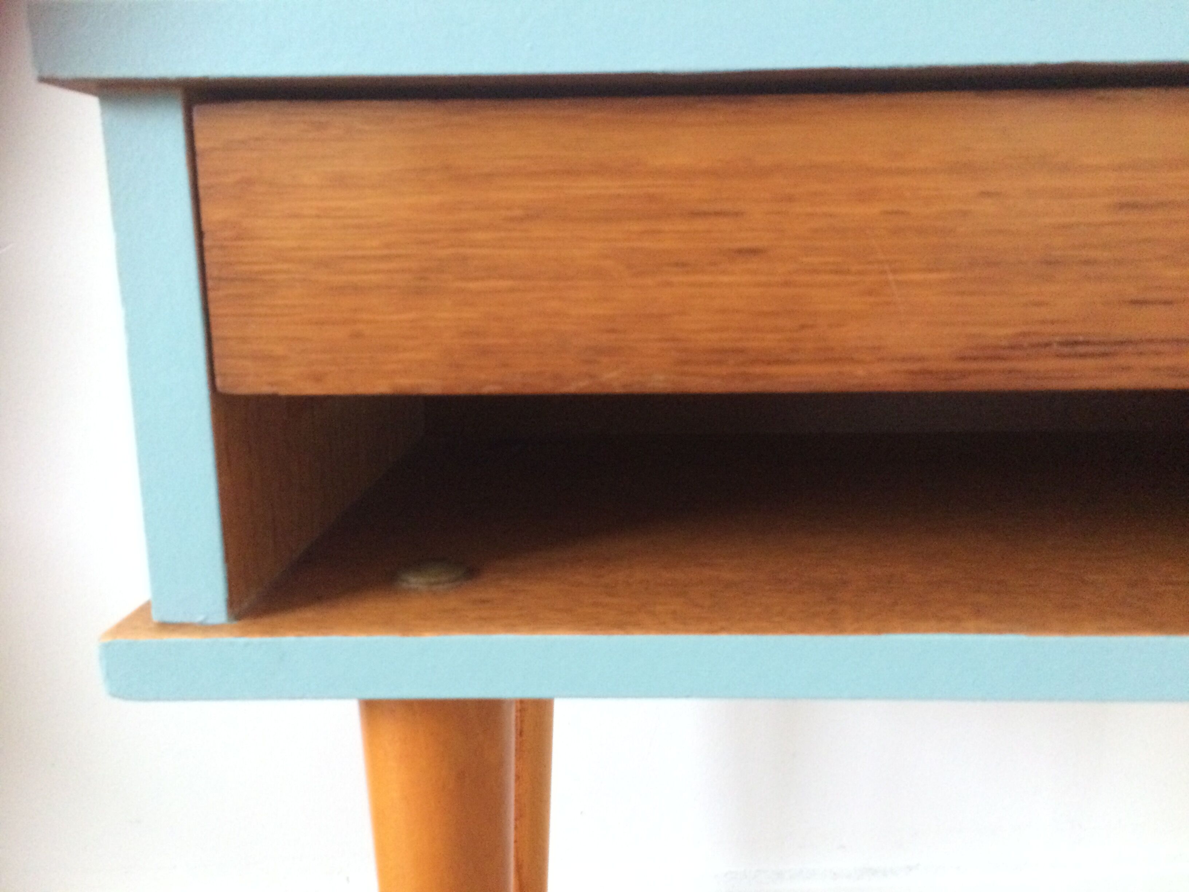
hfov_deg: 61.7
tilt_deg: -12.2
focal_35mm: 29
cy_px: 446
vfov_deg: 48.2
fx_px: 996
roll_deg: +1.2
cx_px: 594
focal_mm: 4.15
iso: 320
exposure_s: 1/25
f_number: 2.2
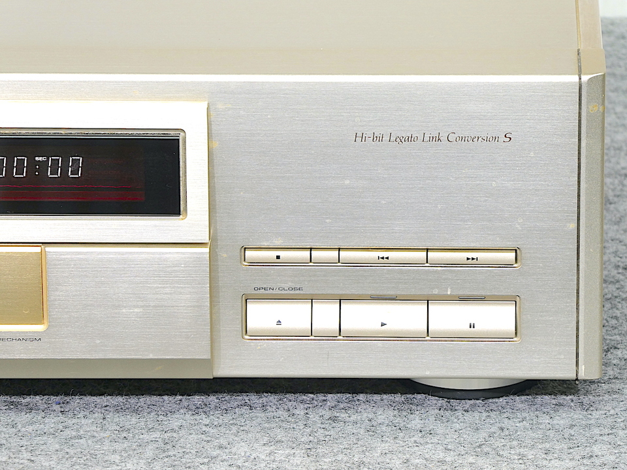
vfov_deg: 6.9
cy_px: 235
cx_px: 314
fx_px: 3876
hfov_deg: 9.2
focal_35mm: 214
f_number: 5.6
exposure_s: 1/2.5
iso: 100
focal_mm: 38.4
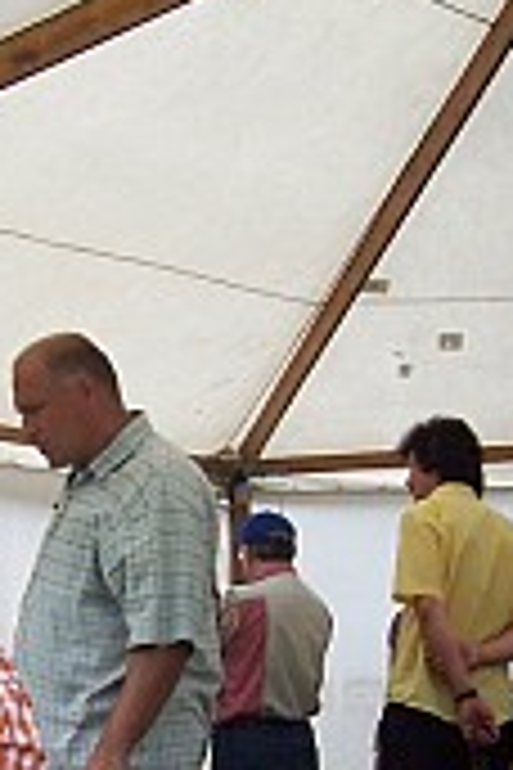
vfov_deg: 21.5
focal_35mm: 93
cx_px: 126
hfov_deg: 14.6
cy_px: 664
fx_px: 1988
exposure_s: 1/125
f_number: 5.6
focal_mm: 5.6
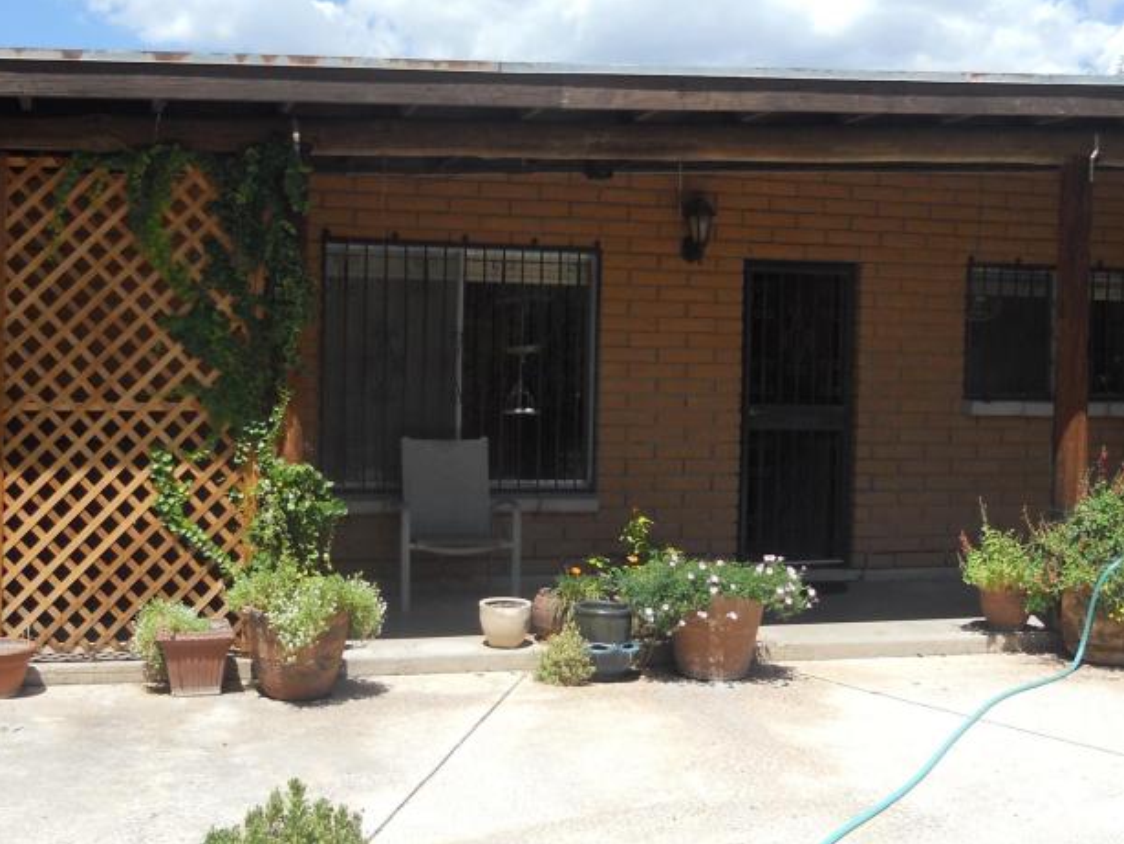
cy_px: 465
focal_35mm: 45
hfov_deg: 41.8
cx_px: 434
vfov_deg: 32.2
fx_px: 1462
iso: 80
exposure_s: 1/800
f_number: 3.2
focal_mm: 4.9
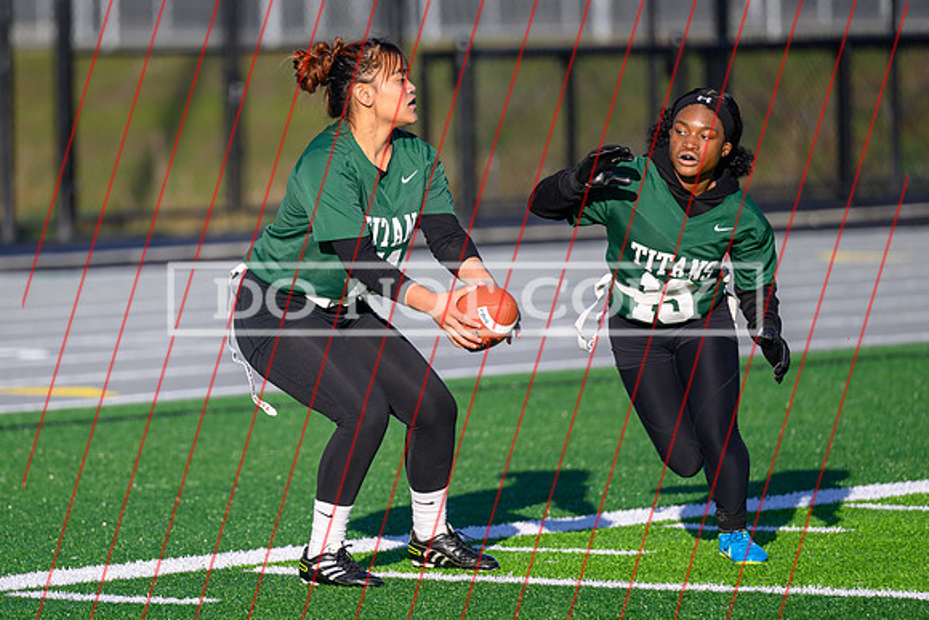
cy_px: 289
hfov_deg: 7.0
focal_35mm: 296
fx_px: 7635
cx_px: 340
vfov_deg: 4.6
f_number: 2.8
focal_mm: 200
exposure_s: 1/1250
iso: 100
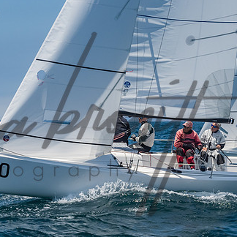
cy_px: 115
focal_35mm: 179
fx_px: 1387
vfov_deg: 9.8
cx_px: 104
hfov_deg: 9.8
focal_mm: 78
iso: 640
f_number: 14
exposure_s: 1/1250
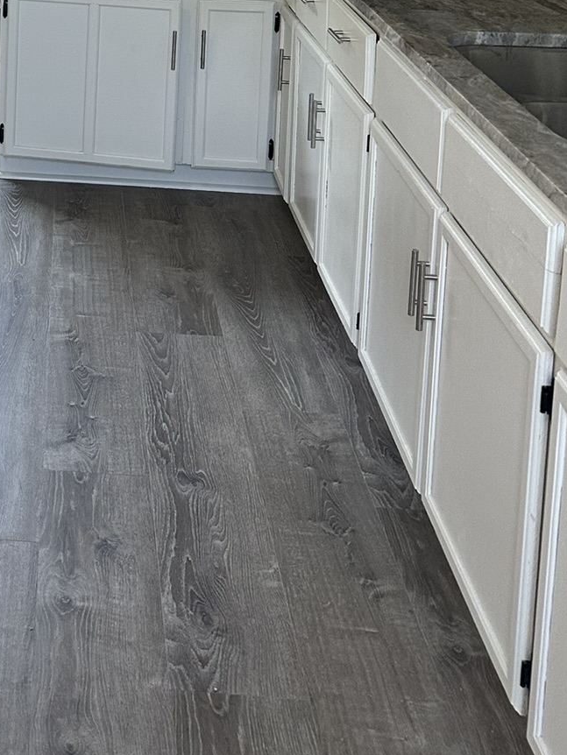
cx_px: -48
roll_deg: -1.5
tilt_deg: -7.3
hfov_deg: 24.1
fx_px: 1244
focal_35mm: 57
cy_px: -131
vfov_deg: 29.4
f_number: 1.78
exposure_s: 1/120
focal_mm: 6.86
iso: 160
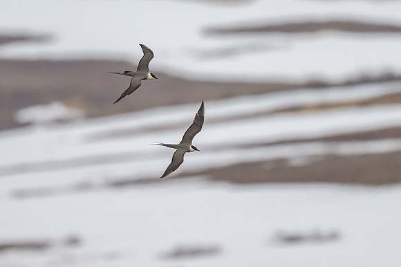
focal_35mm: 1148
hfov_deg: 1.8
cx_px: 129
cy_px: 70
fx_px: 12776
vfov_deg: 1.2
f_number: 4
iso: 1600
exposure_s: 1/2000
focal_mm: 560
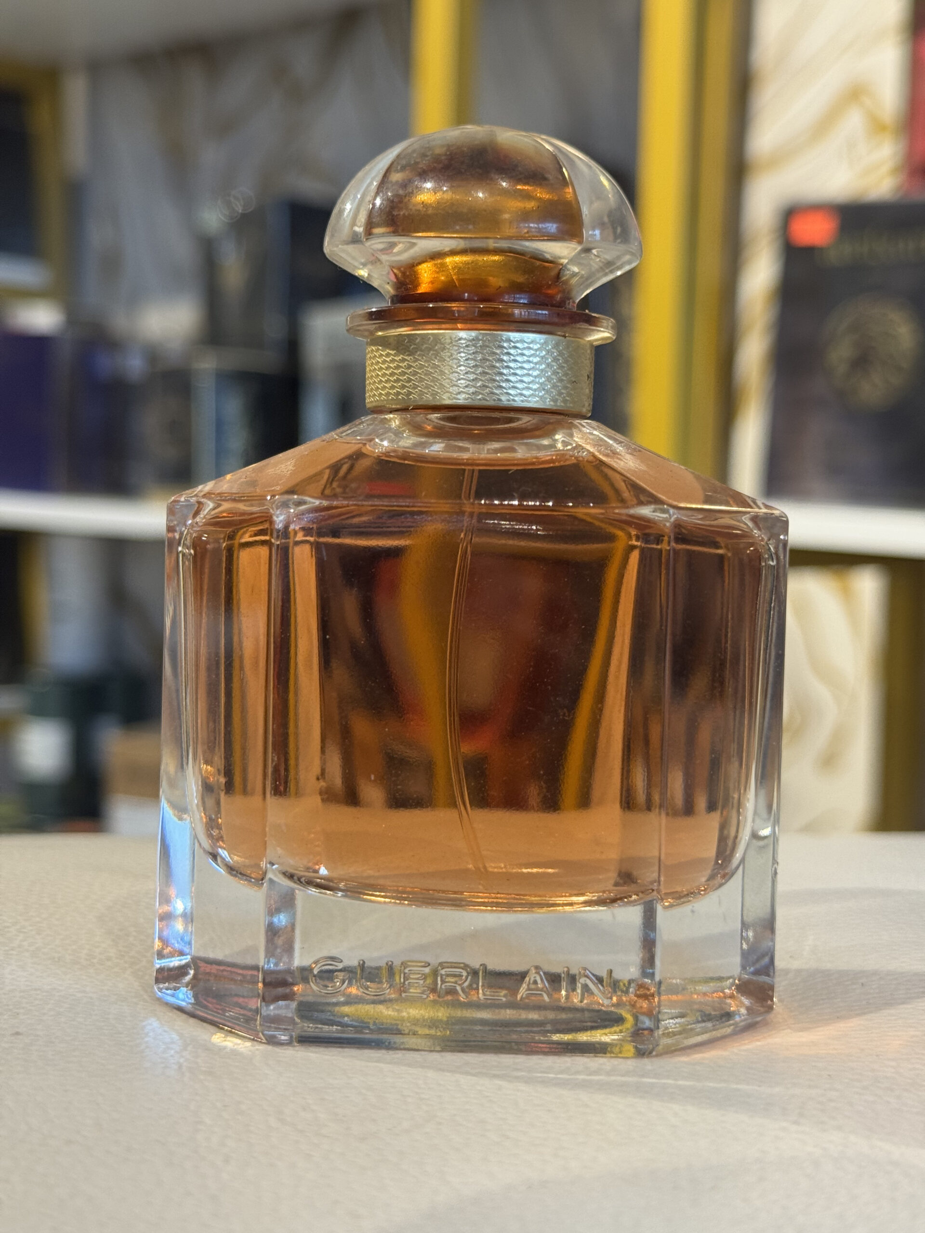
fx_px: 1710
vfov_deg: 39.7
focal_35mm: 48
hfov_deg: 30.3
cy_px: 616
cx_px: 462
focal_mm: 6.76
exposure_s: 1/50
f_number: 1.78
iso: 160
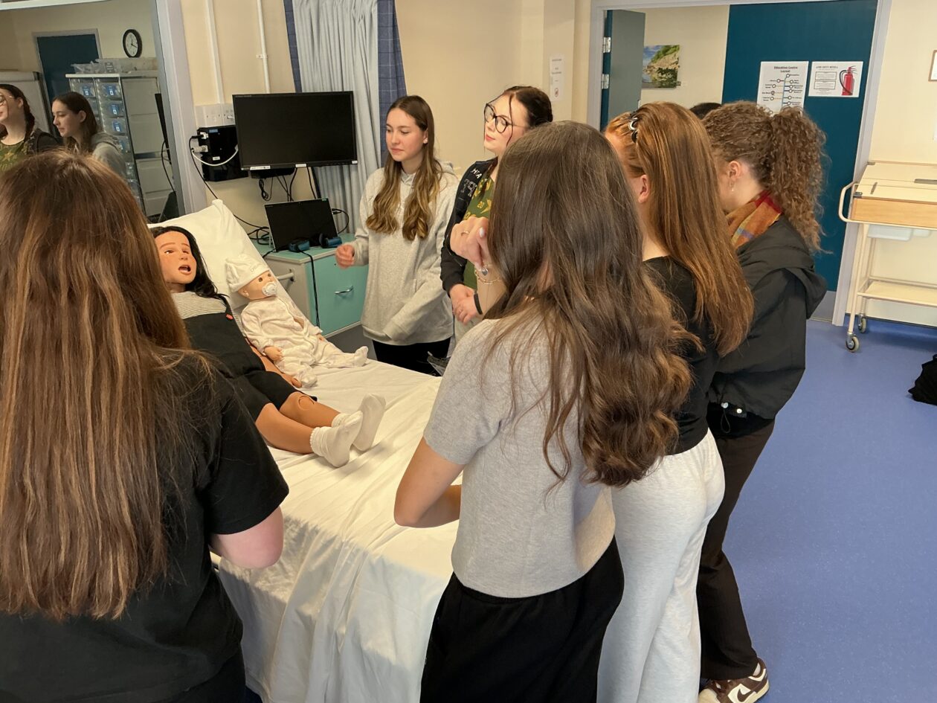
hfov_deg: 61.7
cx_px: 468
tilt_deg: -20.1
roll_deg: +0.6
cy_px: 352
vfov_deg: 48.2
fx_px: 785
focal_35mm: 29
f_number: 1.8
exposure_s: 1/60
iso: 64
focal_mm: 3
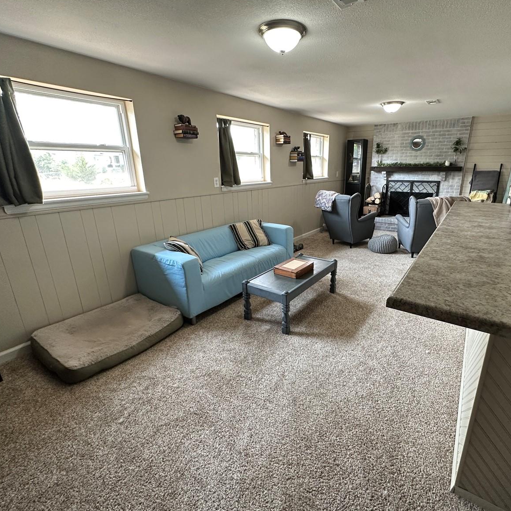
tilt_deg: -17.2
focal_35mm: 17
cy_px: 252
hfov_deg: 83.5
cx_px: 289
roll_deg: +0.3
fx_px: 284
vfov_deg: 84.0
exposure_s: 1/120
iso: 250
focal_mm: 2.22
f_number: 2.2
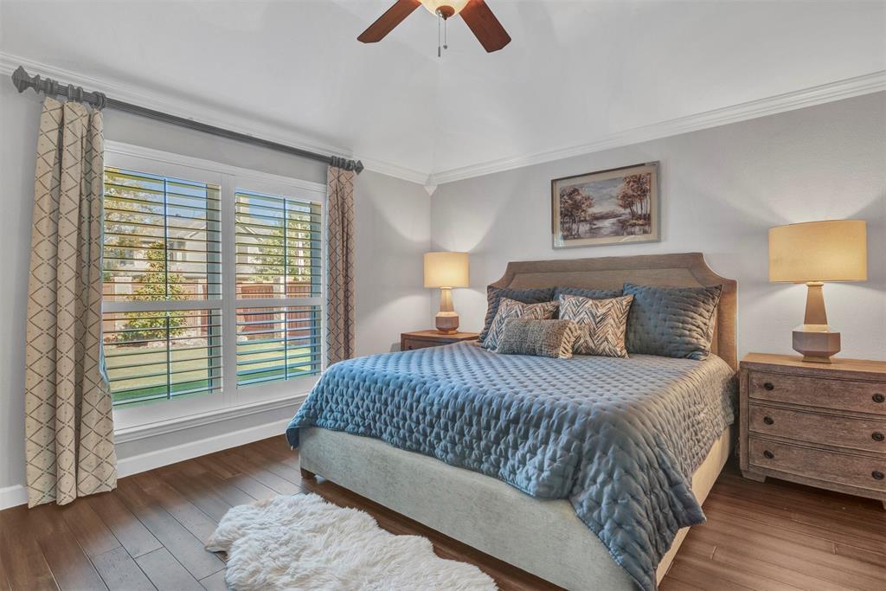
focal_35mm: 18
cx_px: 443
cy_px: 296
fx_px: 443
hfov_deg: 90.0
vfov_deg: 67.4
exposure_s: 1/15
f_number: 7.1
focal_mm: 18
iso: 320
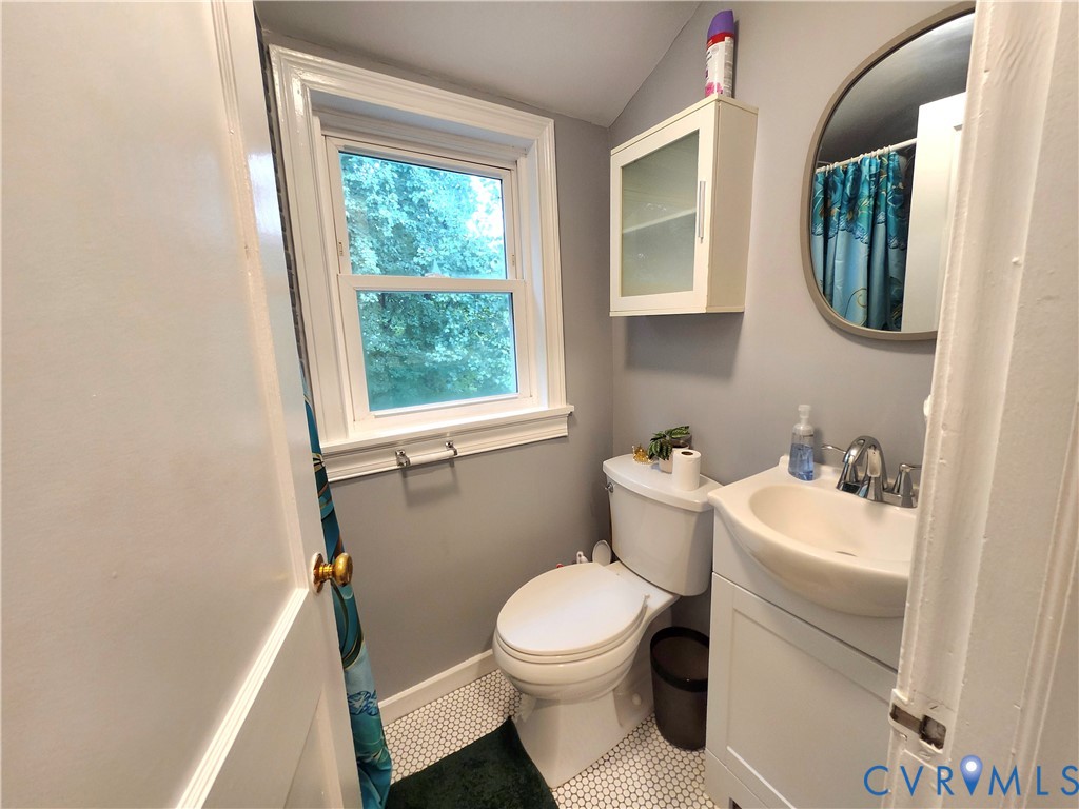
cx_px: 540
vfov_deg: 89.9
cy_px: 404
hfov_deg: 106.2
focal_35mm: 13
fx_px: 405
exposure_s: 1/60.2
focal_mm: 1.74
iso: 250
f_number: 2.2
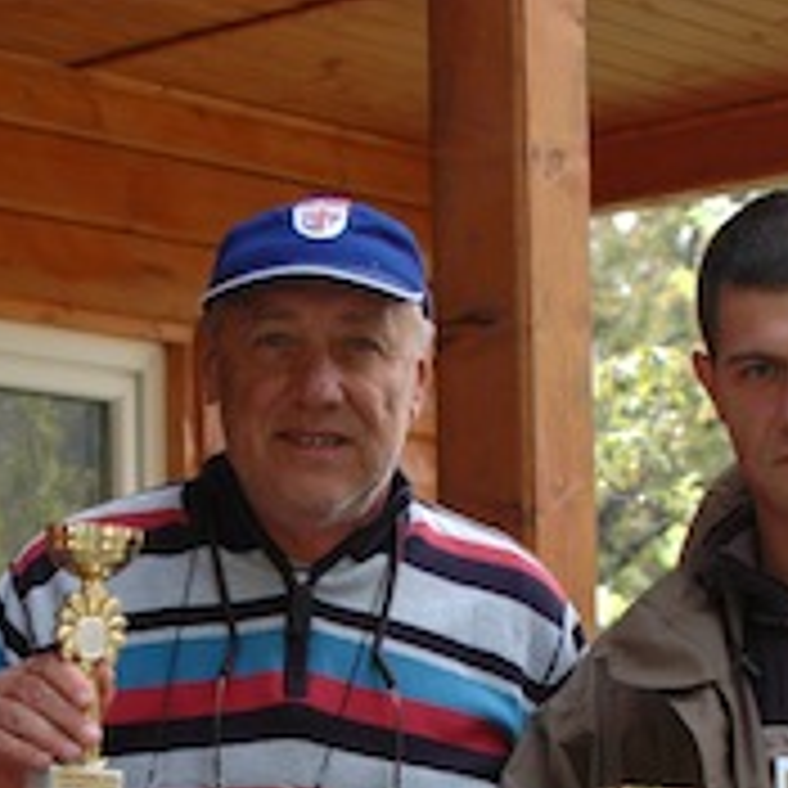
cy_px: 743
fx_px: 3276
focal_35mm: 127
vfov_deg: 13.6
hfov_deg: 13.7
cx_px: 243
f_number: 3.5
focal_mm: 35
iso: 400
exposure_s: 1/100
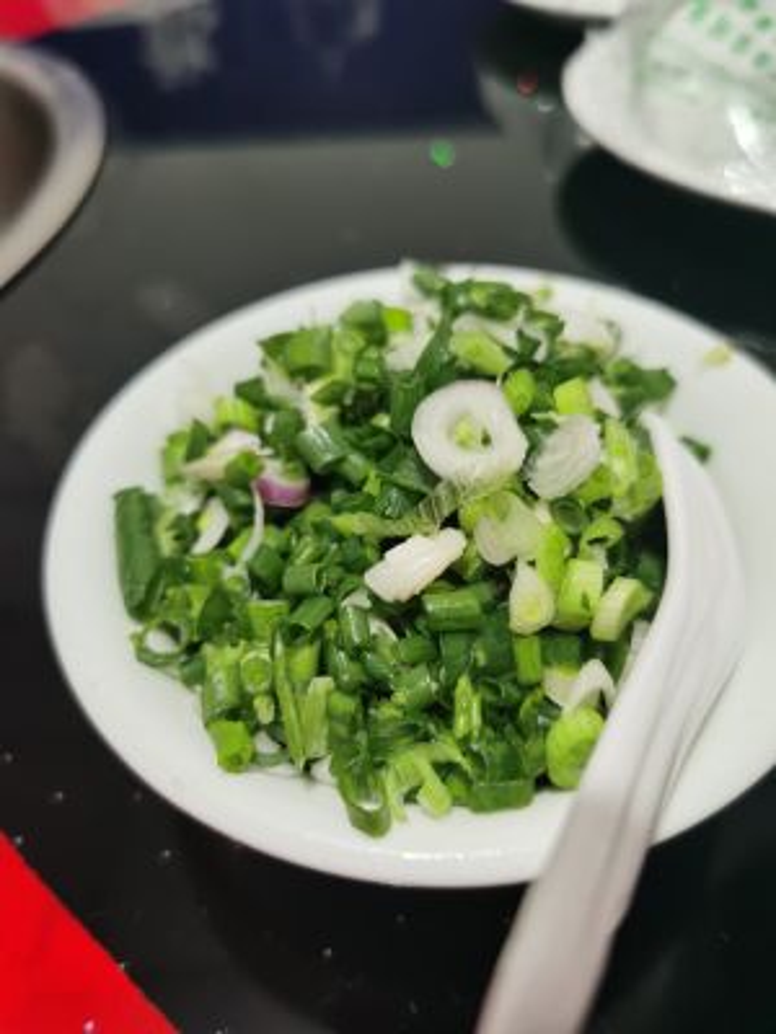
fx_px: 807
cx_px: 388
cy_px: 517
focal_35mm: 27
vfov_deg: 65.3
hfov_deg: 51.4
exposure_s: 1/100
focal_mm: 5.56
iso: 400
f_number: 1.6
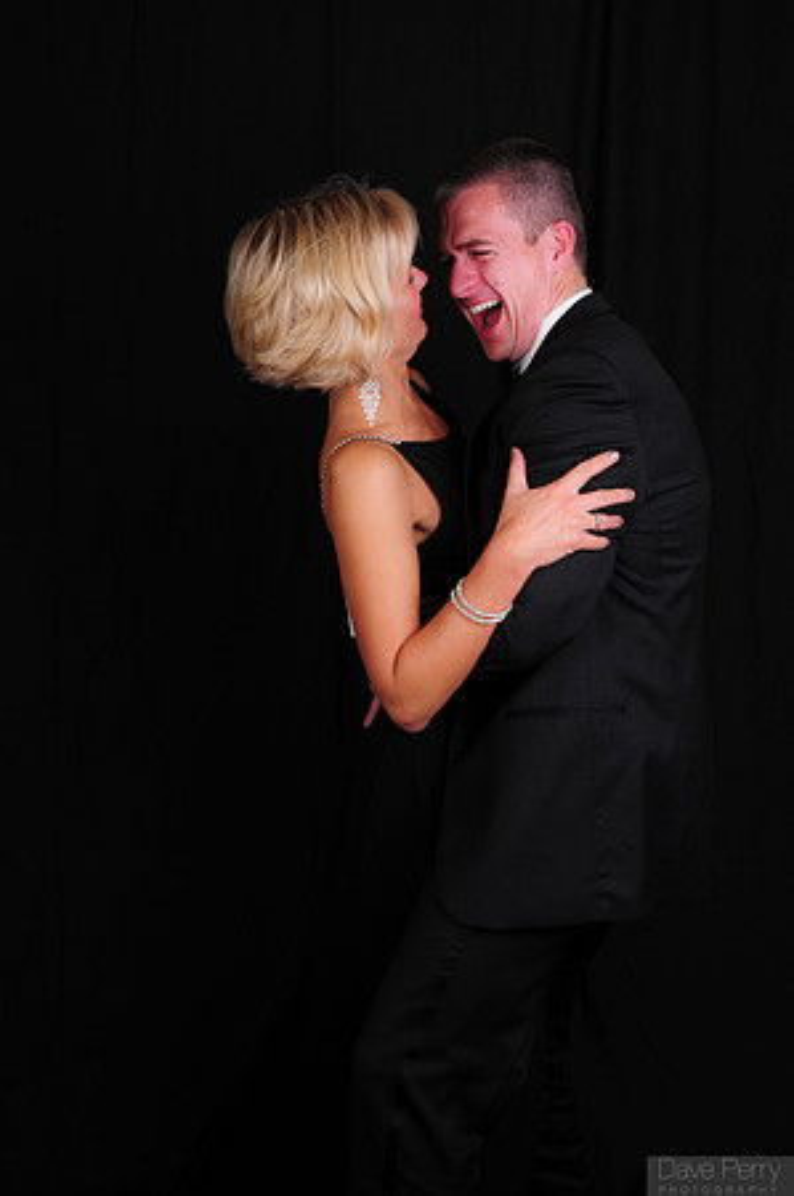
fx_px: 1542
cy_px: 598
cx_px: 397
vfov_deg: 42.4
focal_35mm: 46
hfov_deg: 28.9
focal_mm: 31
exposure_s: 1/125
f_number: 8
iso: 200
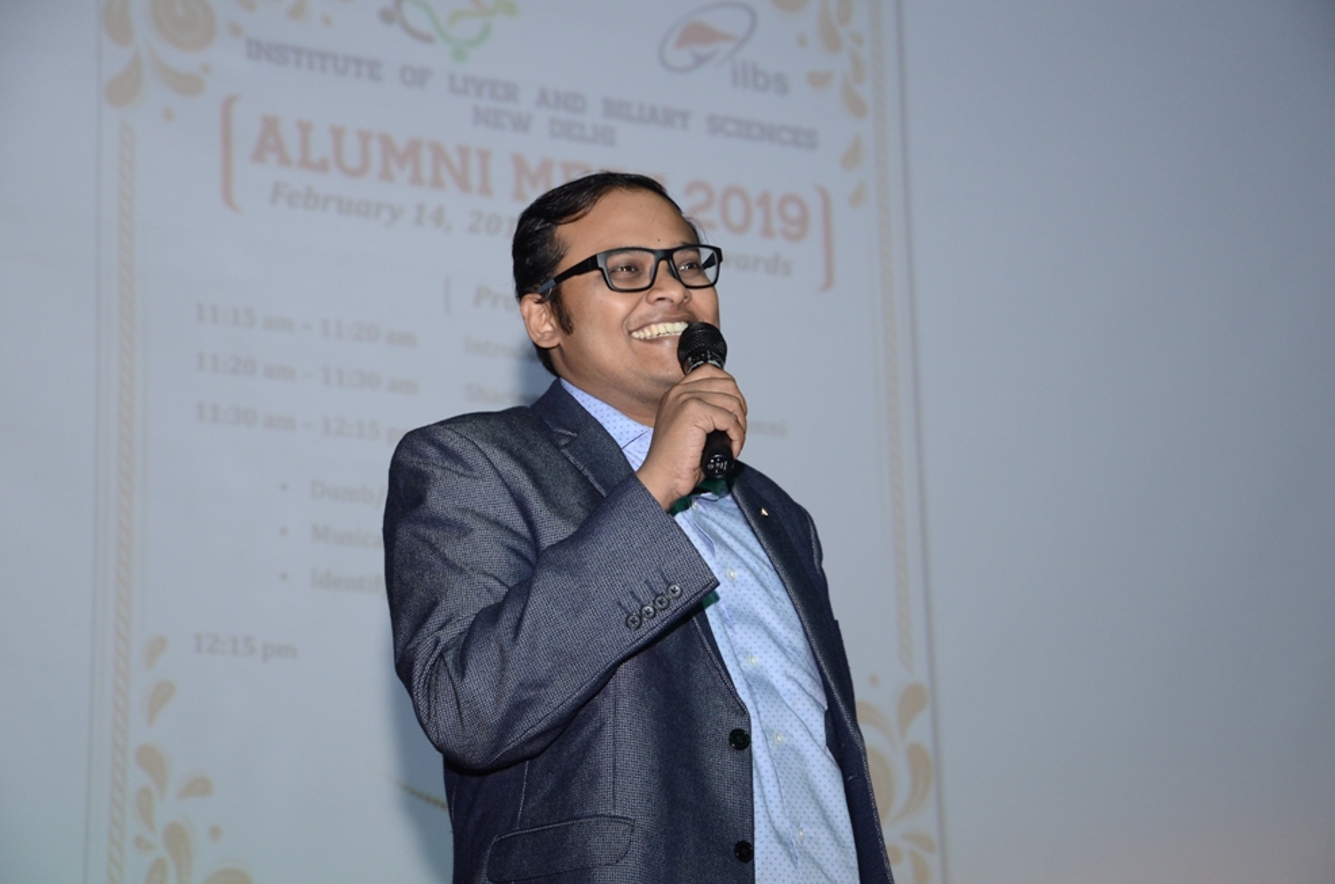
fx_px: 3442
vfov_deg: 14.6
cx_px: 668
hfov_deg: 22.0
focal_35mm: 93
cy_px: 442
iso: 800
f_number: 5.3
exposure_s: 1/125
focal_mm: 62
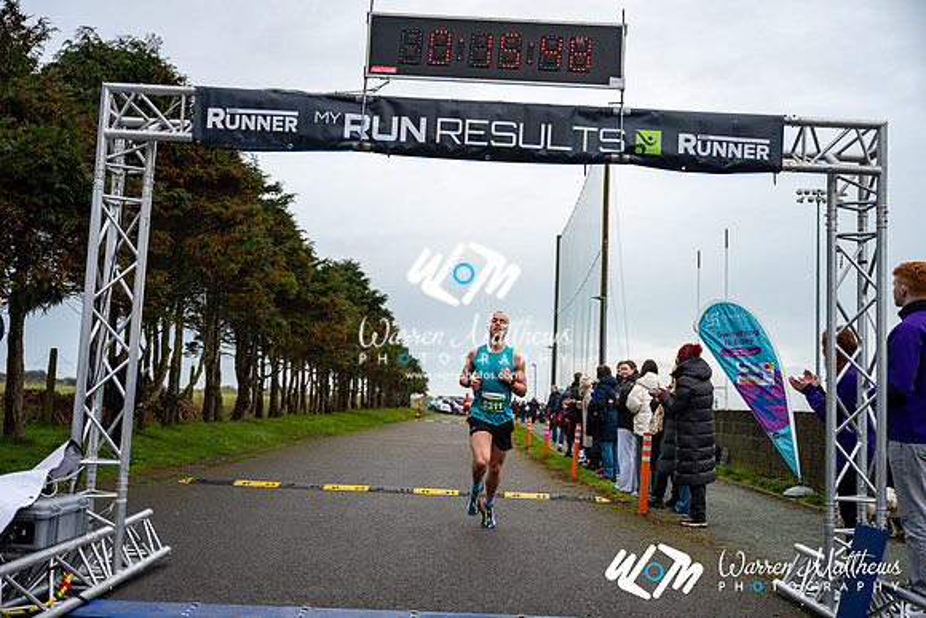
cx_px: 463
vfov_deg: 35.1
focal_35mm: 38
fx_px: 978
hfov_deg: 50.7
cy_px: 309
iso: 125
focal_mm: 38
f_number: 2.8
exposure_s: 1/1250
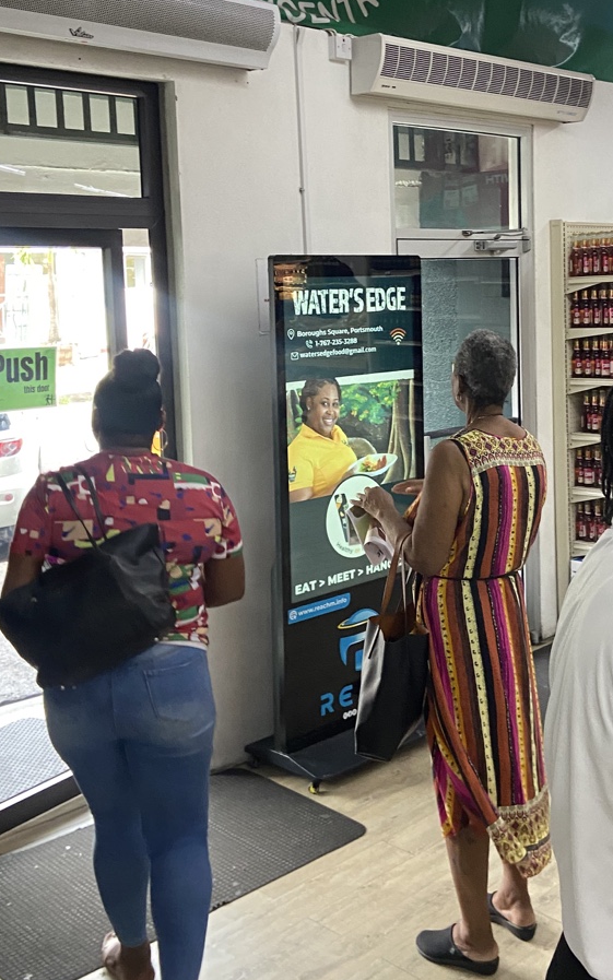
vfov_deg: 45.8
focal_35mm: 43
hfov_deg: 29.6
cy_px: 374
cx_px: 425
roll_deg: +0.3
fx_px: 1149
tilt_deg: -6.6
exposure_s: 1/50
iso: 250
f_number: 1.8
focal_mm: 4.25
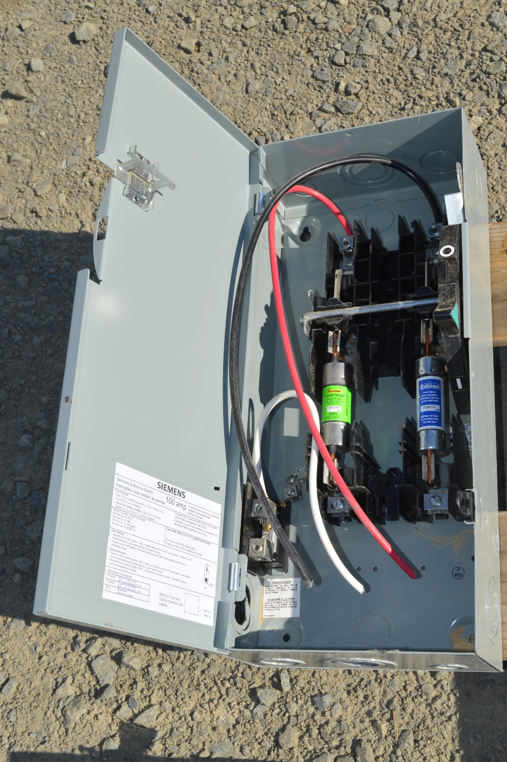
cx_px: 254
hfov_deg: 28.9
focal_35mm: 46
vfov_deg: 42.4
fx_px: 984
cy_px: 381
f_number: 11
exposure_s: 1/200
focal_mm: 31
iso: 100
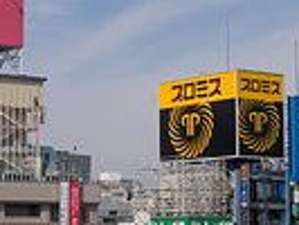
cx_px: 52
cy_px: 160
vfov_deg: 12.7
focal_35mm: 117
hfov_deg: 16.7
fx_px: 1010
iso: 200
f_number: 8
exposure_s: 1/1250
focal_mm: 21
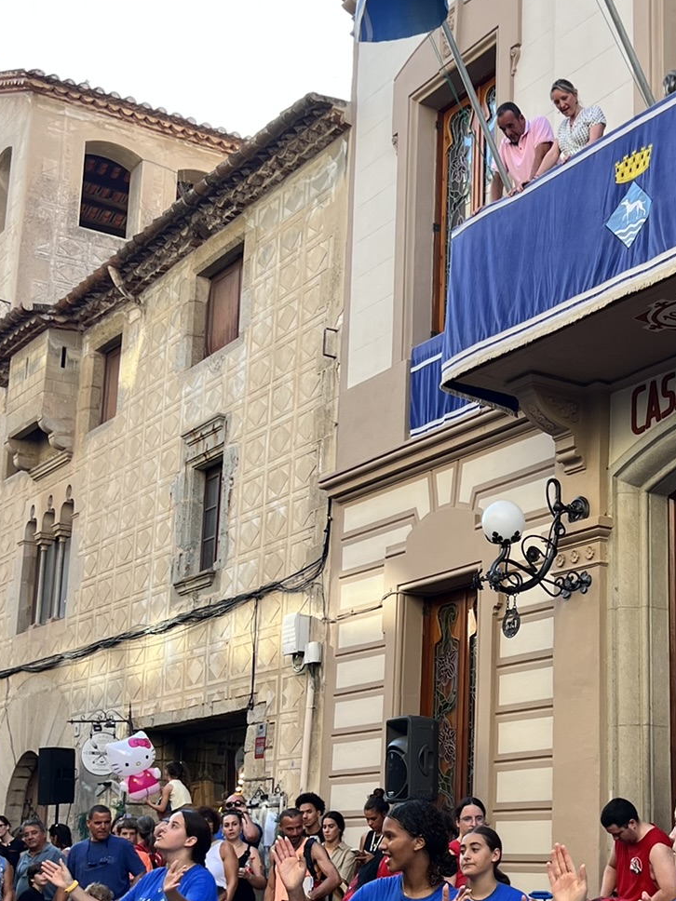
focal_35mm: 55
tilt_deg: +13.0
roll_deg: -0.9
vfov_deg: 34.8
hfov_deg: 26.1
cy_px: 537
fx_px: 1432
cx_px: 526
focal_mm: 5.7
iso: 50
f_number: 1.5
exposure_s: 1/445
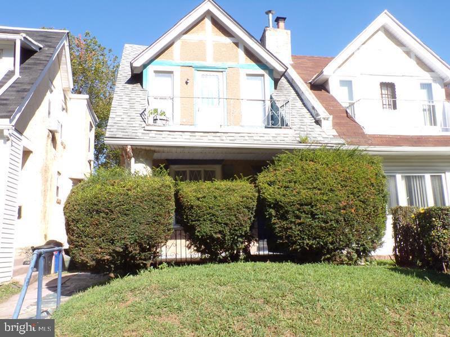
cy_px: 168
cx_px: 225
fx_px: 416
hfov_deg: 56.8
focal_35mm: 32
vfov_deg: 44.2
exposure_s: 1/60
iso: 80
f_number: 8.3
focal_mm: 5.8
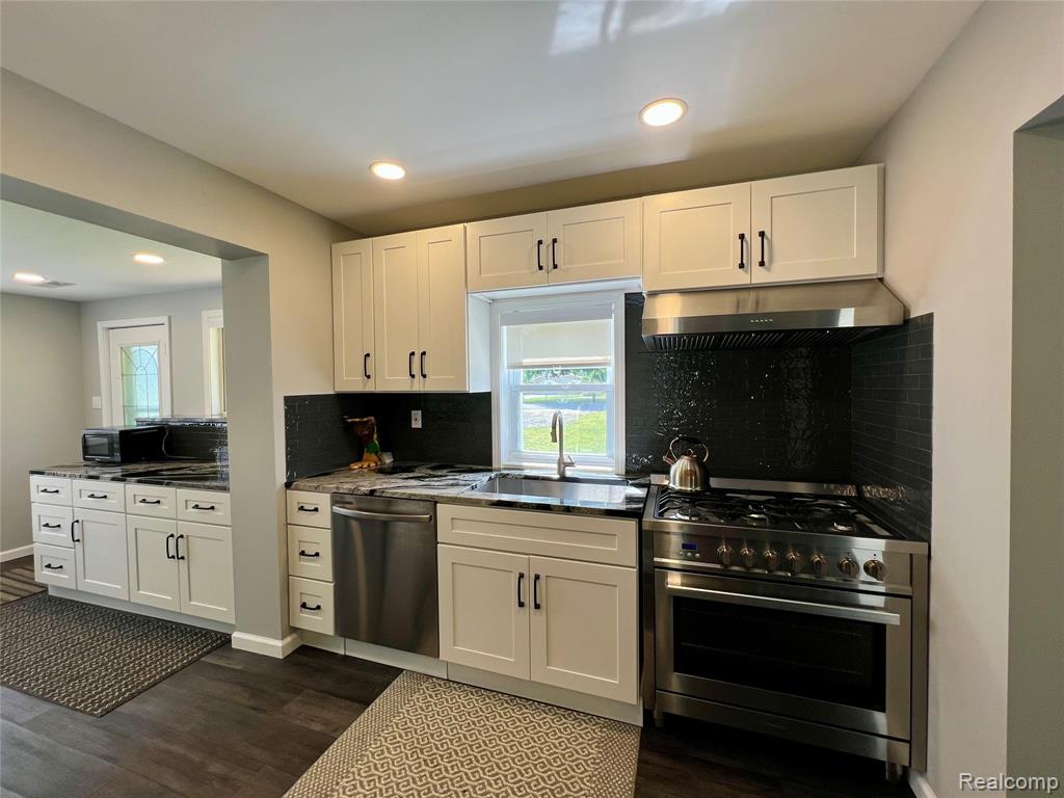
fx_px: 400
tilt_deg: -1.6
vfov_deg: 89.9
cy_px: 399
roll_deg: +1.0
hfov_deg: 106.2
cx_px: 532
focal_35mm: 13
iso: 40
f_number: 1.8
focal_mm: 1.57
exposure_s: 1/120
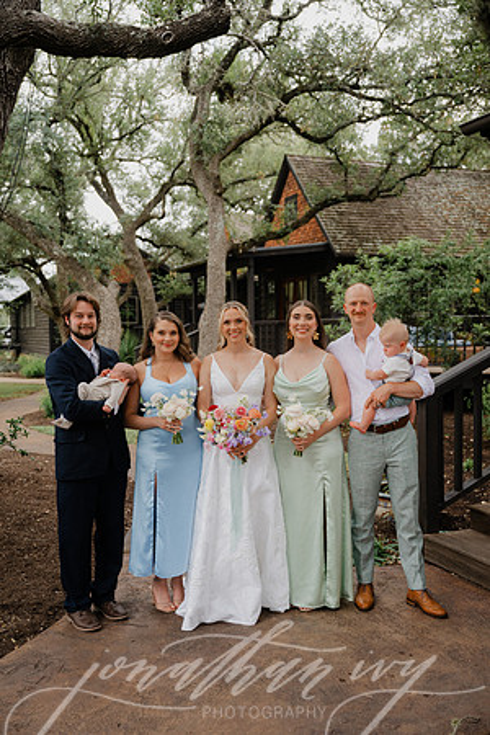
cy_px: 368
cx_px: 245
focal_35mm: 37
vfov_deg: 51.9
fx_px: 755
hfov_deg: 35.9
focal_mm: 37
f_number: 2.8
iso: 360
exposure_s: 1/640
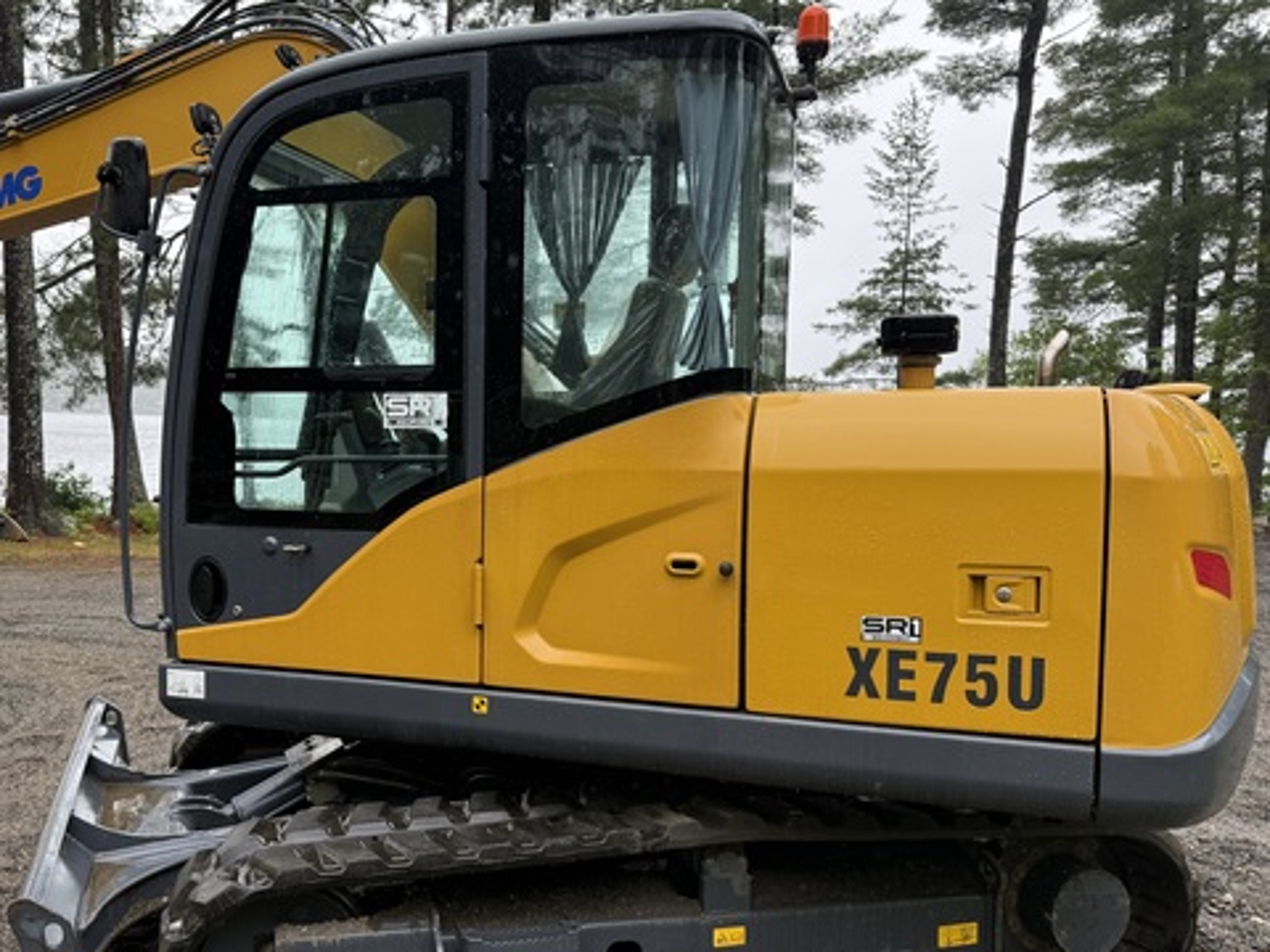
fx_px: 1174
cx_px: 444
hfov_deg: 55.8
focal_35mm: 32
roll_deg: -2.0
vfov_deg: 44.1
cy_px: 526
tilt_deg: -5.2
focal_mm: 6.76
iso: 100
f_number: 1.78
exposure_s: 1/1174
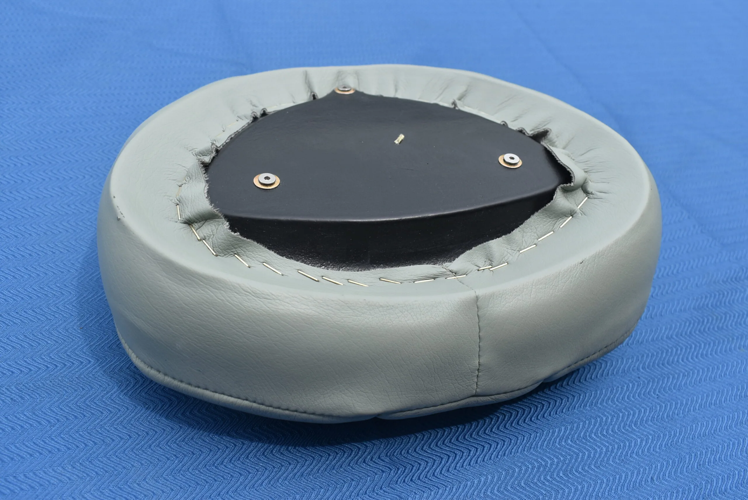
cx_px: 374
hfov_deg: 53.1
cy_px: 250
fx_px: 749
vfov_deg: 36.9
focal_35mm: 36
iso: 200
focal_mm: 24
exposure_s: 1/500
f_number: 8
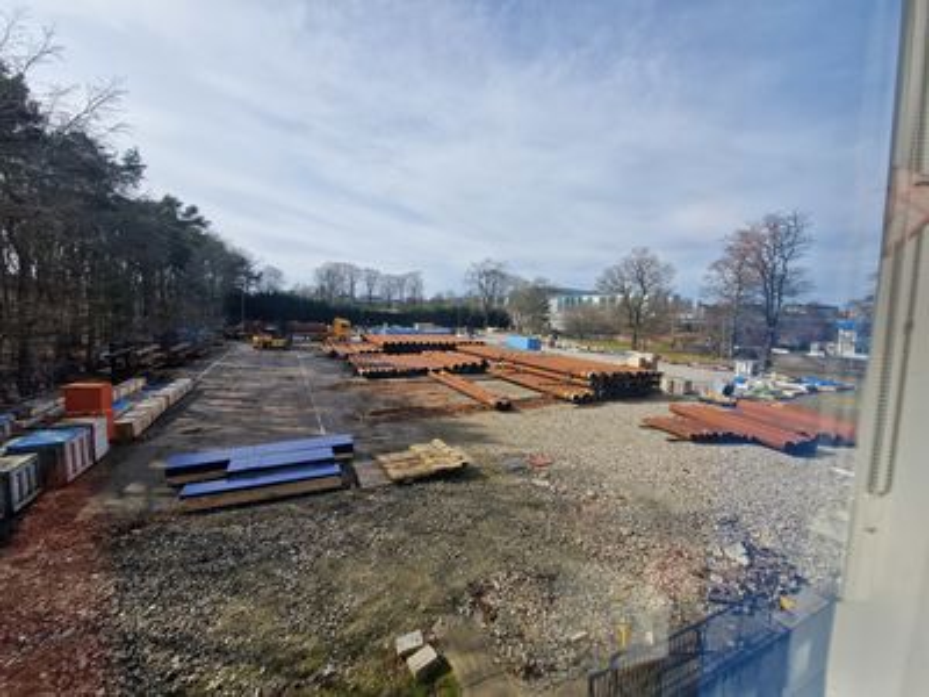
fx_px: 349
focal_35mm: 13
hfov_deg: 106.2
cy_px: 348
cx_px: 464
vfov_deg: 89.9
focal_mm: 2.2
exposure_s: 1/2448
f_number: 2.2
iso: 50
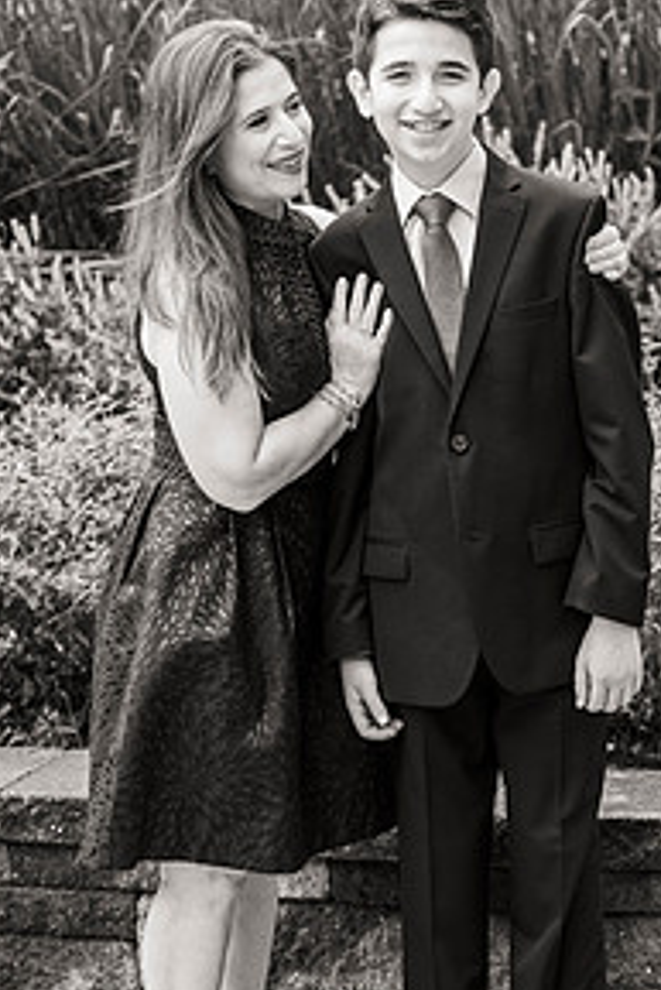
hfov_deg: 12.6
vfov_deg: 18.7
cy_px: 466
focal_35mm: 109
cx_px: 384
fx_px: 2998
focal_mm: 70
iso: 400
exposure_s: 1/320
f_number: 3.5
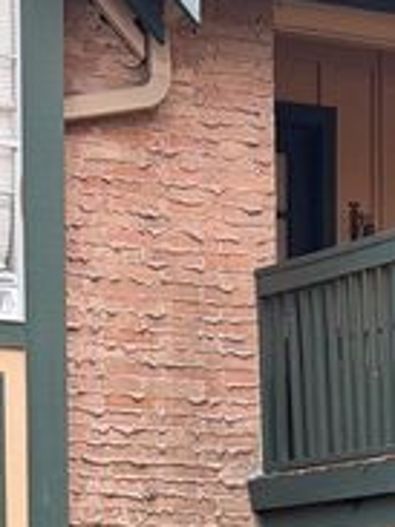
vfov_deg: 10.7
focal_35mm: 175
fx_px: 2666
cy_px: 906
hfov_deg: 8.4
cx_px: 369
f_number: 1.78
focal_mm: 6.76
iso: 64
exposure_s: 1/490
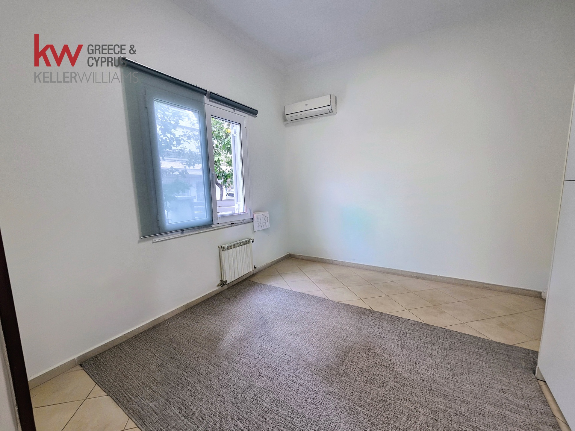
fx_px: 216
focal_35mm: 13
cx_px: 288
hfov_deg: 106.2
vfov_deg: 89.9
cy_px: 216
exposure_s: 1/50
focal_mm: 2.2
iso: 125
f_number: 2.2
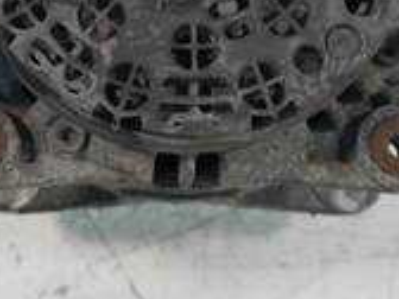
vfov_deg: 17.7
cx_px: 114
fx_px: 922
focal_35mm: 80
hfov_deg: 24.2
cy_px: -47
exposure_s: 1/125
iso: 800
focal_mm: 14
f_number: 3.5
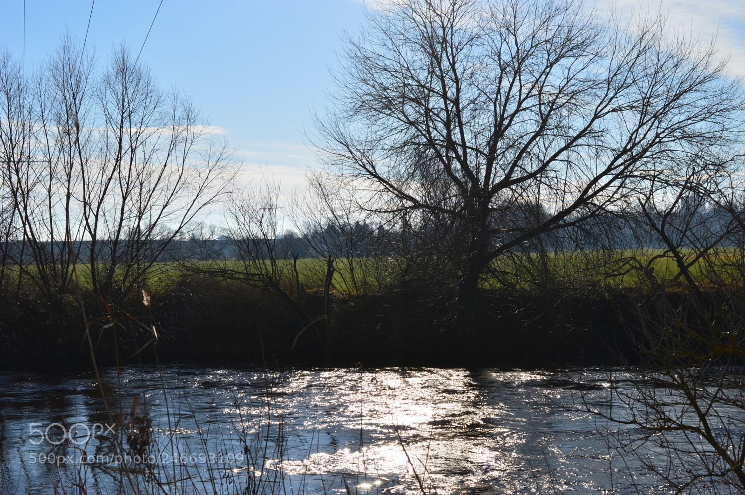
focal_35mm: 60
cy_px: 248
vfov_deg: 22.6
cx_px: 372
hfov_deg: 33.4
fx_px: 1241
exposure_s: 1/500
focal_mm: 40
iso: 110
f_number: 11
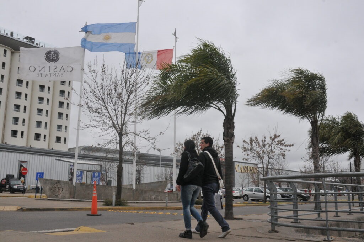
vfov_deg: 36.8
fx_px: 364
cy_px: 121
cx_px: 182
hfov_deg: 53.2
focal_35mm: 36
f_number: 14
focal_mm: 24
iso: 1000
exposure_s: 1/400
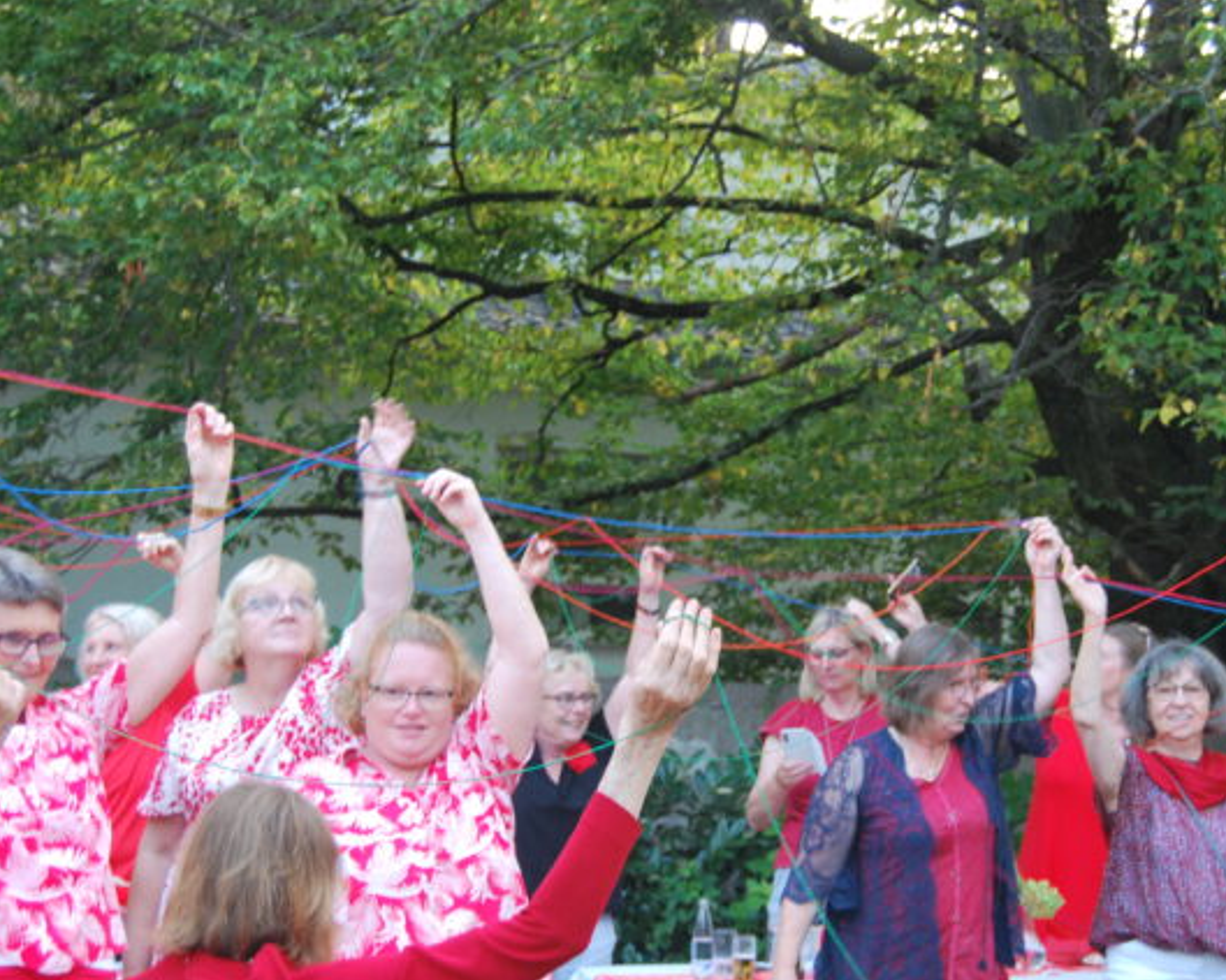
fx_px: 2601
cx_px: 665
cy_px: 537
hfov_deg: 26.5
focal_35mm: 72
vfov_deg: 21.3
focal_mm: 35
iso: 400
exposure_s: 1/30
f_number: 4.8
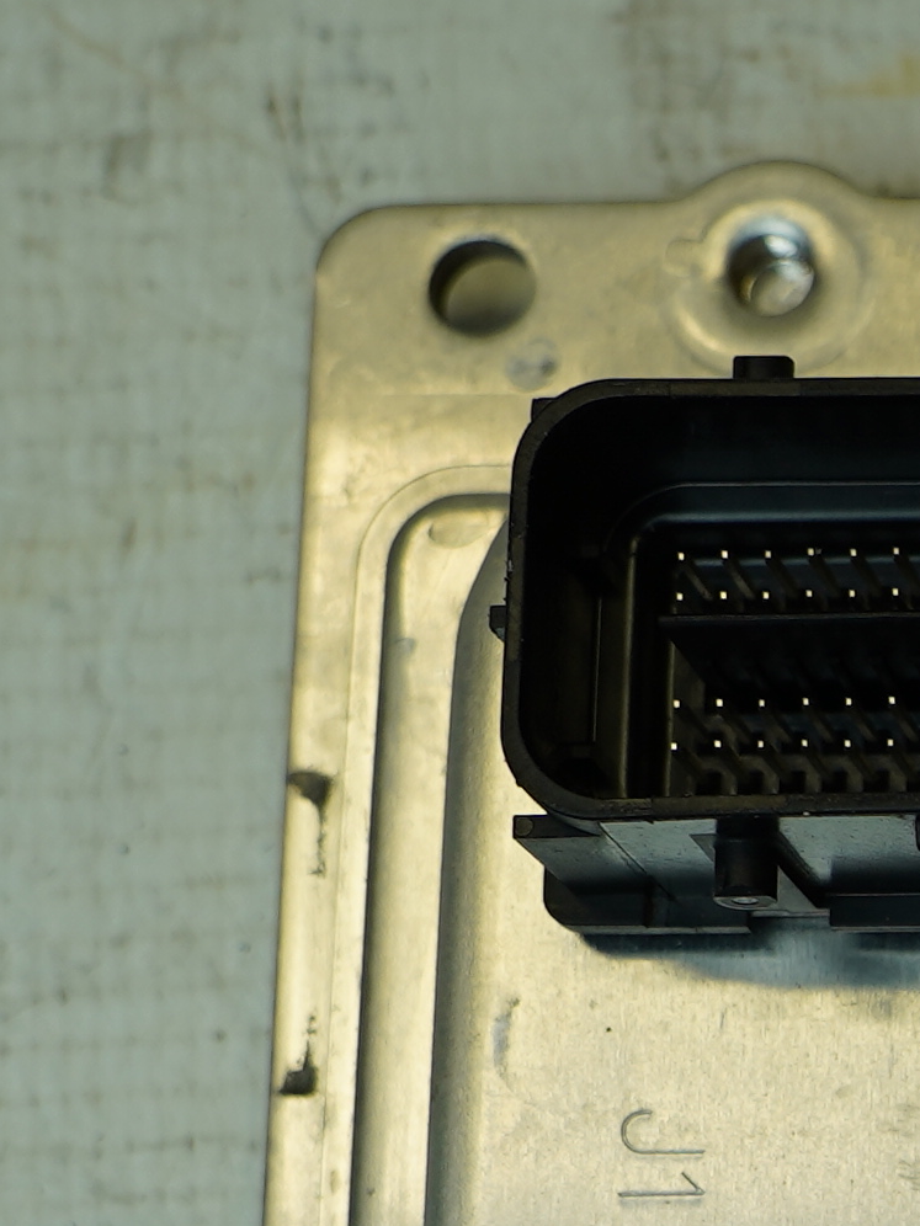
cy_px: 1368
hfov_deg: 11.9
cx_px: 1668
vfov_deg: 16.7
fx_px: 4040
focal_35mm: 114
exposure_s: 1/160
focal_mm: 20
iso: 100
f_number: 4
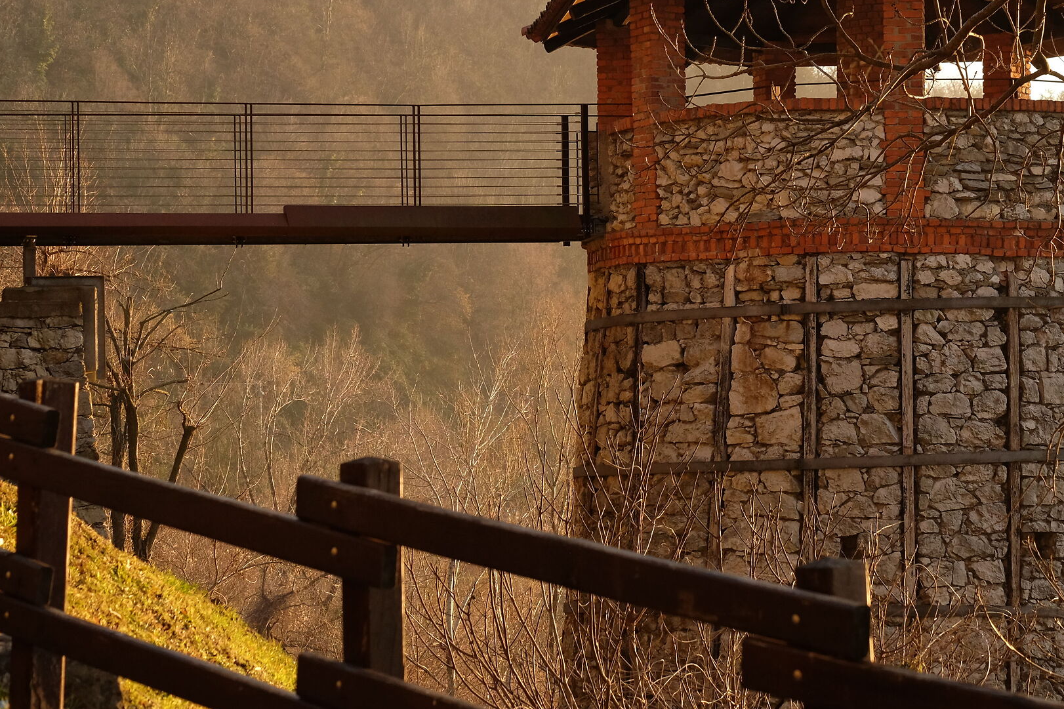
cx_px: 698
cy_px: 281
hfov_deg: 18.4
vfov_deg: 12.3
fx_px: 3280
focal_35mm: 111
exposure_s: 1/400
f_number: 5.6
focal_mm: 50
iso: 800
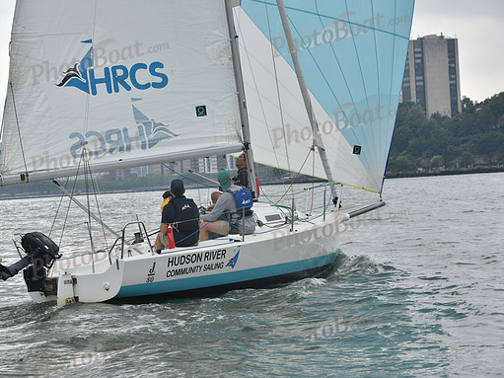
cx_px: 221
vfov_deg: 12.3
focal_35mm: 120
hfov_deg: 16.4
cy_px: 188
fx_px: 1747
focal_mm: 110
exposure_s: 1/800
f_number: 8
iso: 400
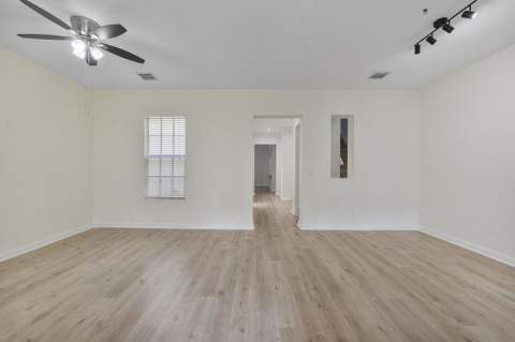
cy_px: 171
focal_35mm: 15
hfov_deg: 100.4
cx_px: 258
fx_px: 214
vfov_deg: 77.2
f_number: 11
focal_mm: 10
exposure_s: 1/10
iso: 160
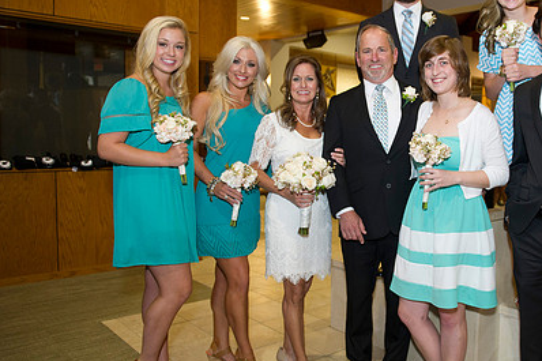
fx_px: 527
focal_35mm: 35
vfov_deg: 37.8
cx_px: 383
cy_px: 173
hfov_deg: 52.8
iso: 1600
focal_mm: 24
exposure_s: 1/100
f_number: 3.2
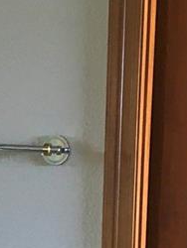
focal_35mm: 139
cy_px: 372
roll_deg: -2.5
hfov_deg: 10.7
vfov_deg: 13.4
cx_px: 108
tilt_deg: -14.1
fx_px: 999
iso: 40
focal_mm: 4.15
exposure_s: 1/30
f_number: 2.2
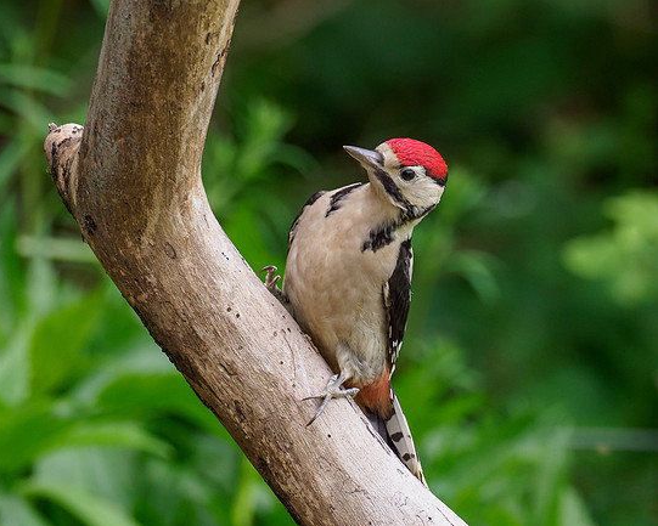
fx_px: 20744
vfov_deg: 1.5
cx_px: 380
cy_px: 155
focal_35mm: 1065
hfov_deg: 1.8
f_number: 4.5
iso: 400
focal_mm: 300
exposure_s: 1/320
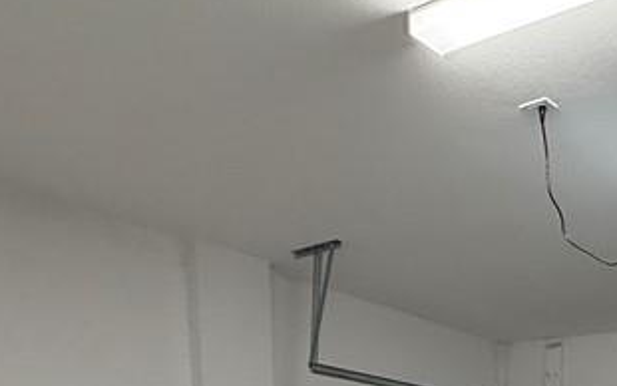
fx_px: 824
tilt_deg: -10.6
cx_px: 529
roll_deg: -1.3
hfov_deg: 38.8
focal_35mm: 49
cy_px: 686
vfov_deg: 19.8
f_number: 2.2
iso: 200
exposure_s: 1/60
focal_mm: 2.22
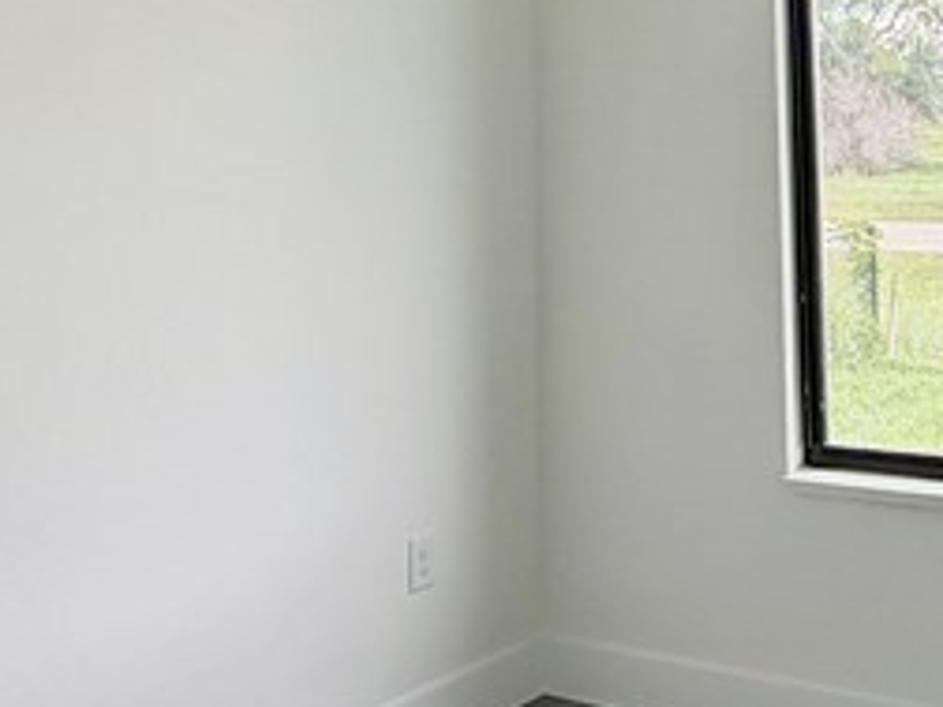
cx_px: 823
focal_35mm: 57
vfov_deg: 24.1
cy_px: -56
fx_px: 1553
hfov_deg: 32.3
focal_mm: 2.22
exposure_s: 1/121
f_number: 2.2
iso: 64
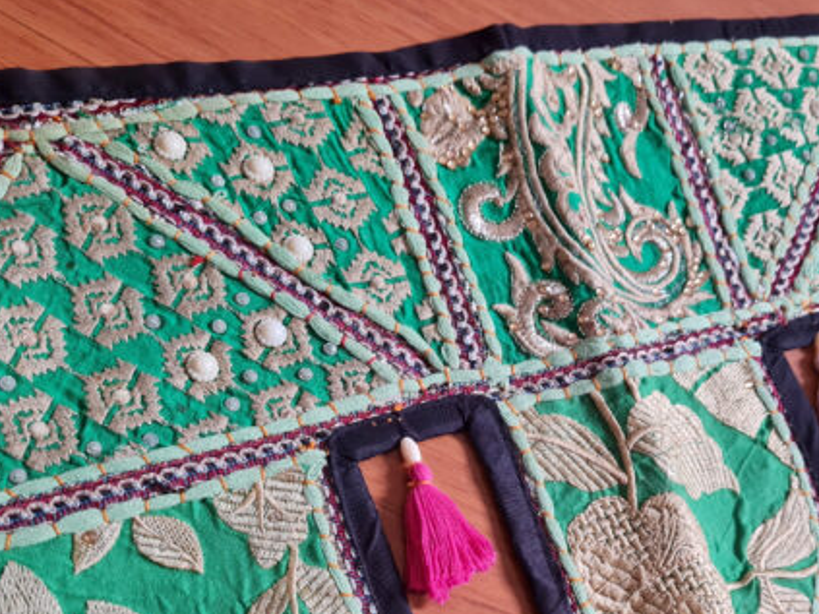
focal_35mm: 43
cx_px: 542
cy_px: 485
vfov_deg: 32.7
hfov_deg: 43.3
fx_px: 1017
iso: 200
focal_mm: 5.4
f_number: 1.8
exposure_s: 1/40
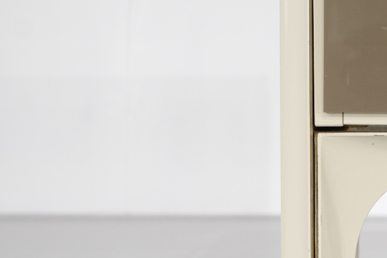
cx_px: 350
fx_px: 1118
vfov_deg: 13.1
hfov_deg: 19.3
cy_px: 198
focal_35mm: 104
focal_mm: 35
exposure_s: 1/70
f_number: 5.6
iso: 800
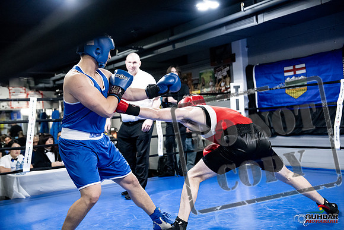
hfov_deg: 41.9
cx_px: 172
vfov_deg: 28.7
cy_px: 115
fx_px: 449
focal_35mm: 47
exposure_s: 1/1000
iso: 10000
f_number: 2.8
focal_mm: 47
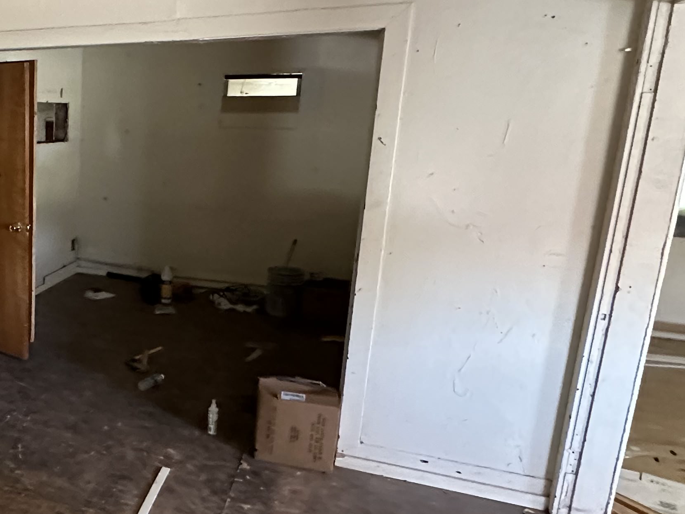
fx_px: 673
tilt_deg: -12.1
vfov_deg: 41.8
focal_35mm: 34
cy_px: 265
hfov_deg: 46.1
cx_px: 13
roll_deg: +0.0
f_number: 2.2
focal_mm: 2.22
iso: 1250
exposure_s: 1/60
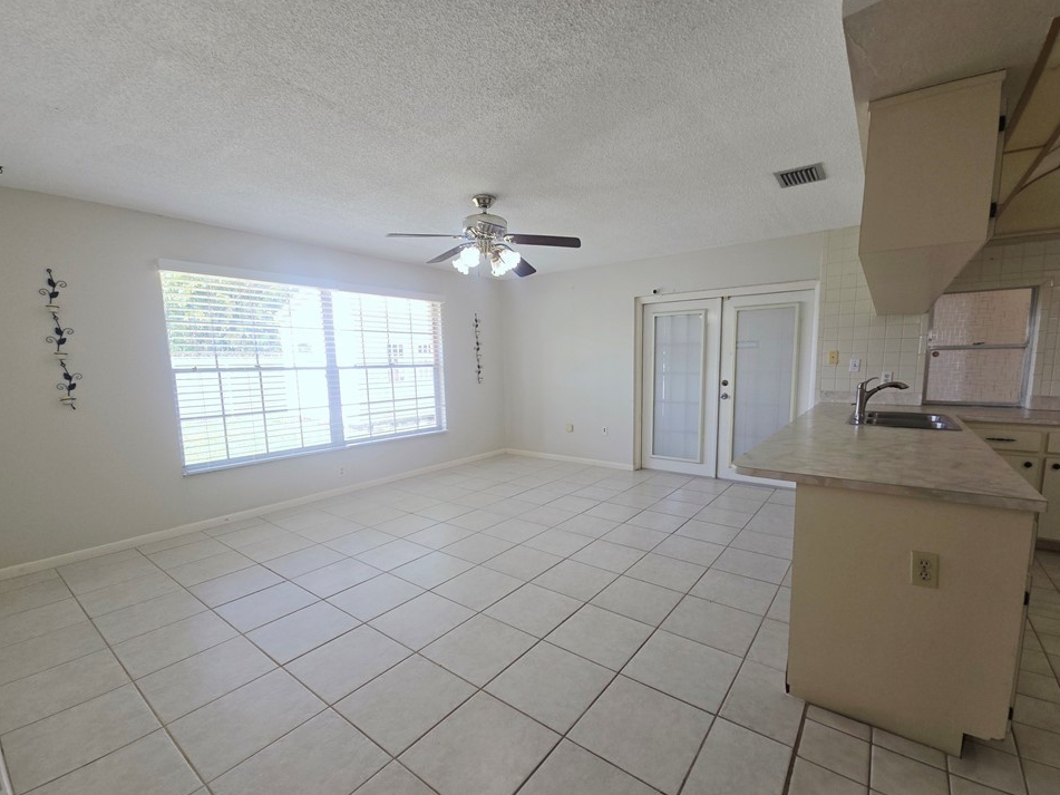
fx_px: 429
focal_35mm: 14
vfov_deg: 85.5
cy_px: 425
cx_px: 538
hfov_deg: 102.1
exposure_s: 1/120
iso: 50
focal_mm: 2.2
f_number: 2.2
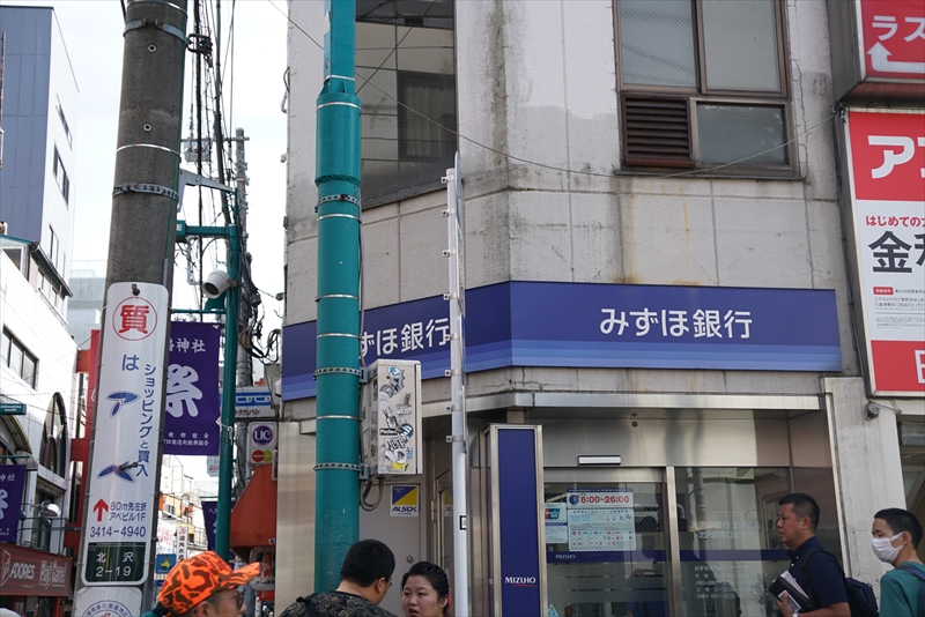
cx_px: 462
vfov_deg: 29.9
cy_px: 308
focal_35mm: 45
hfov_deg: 43.6
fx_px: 1157
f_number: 4
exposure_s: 1/320
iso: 100
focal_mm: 30
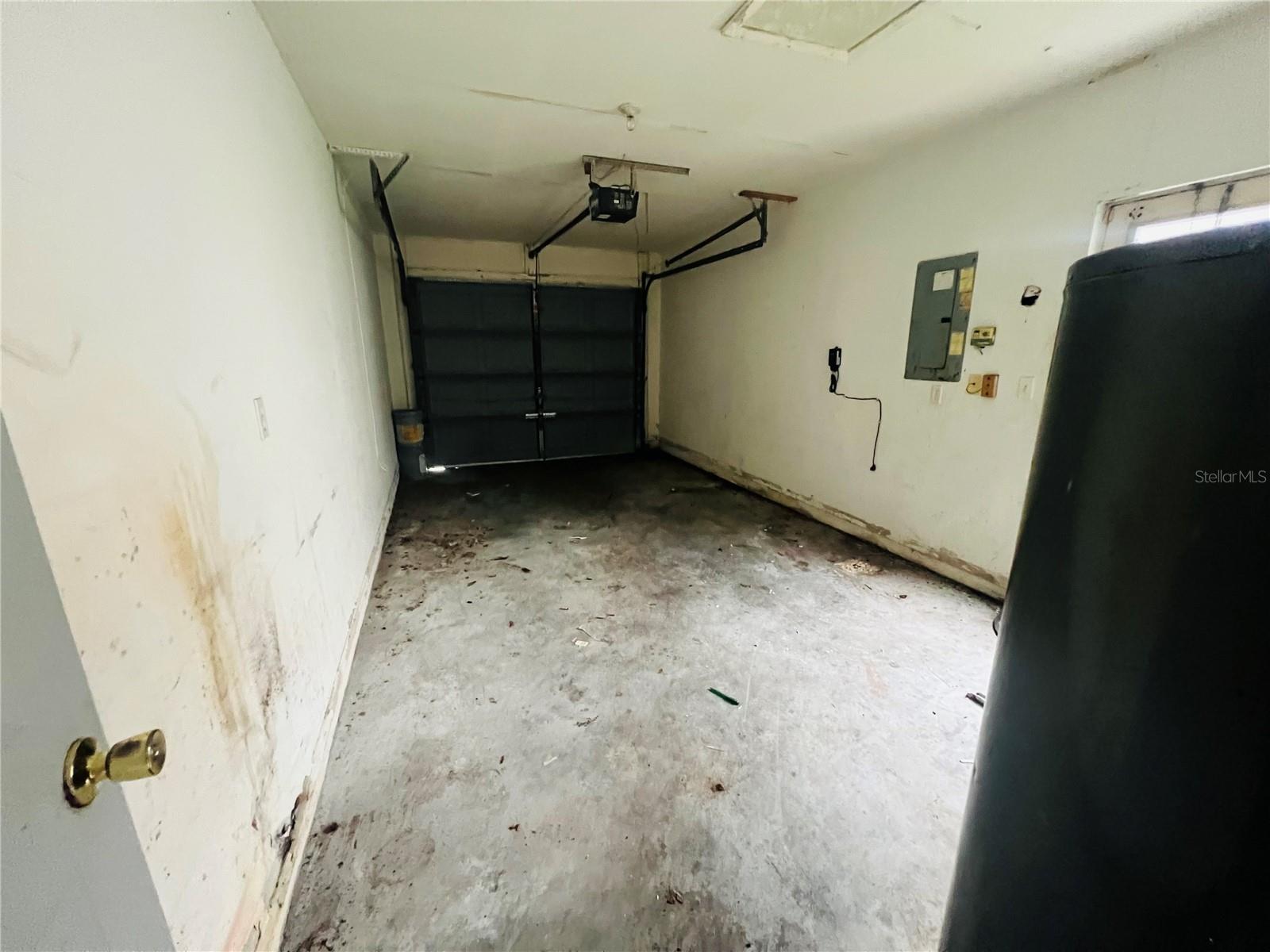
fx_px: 477
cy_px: 476
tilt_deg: -14.7
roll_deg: +0.9
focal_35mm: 13
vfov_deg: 89.9
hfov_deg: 106.2
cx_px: 635
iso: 1000
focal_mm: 1.57
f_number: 1.8
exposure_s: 1/47
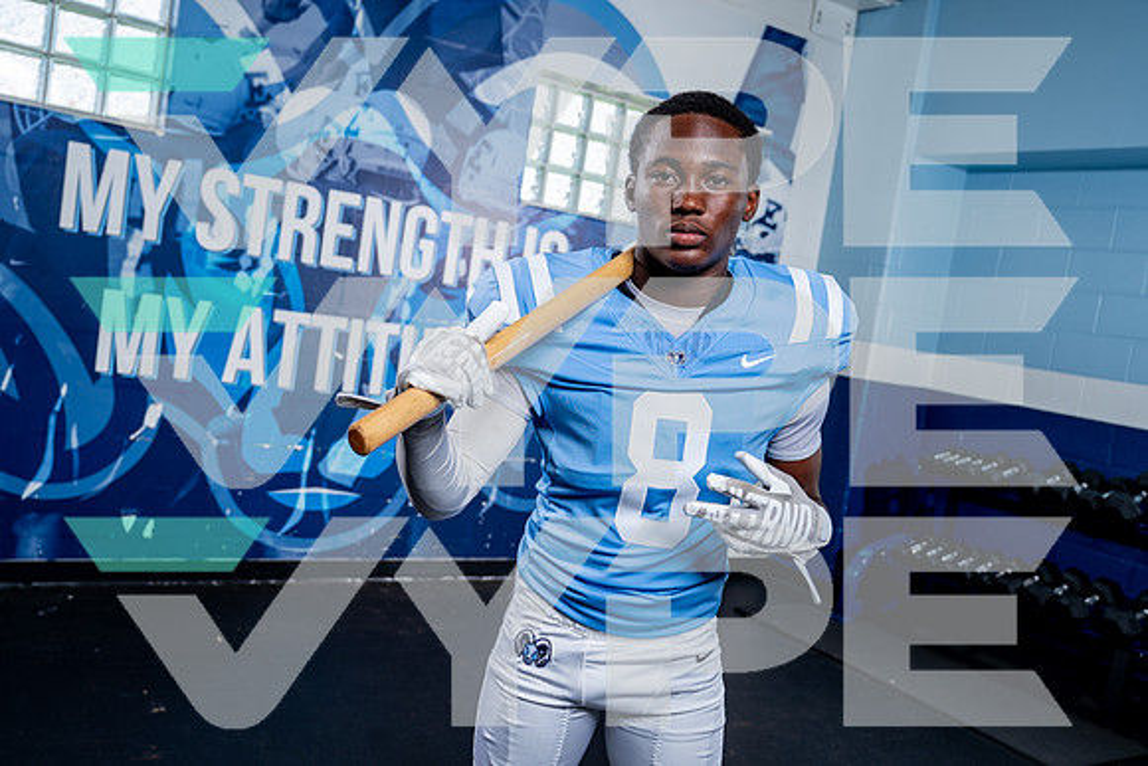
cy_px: 383
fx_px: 1040
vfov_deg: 40.4
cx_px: 574
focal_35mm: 33
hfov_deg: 57.8
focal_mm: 31
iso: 100
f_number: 4
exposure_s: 1/250
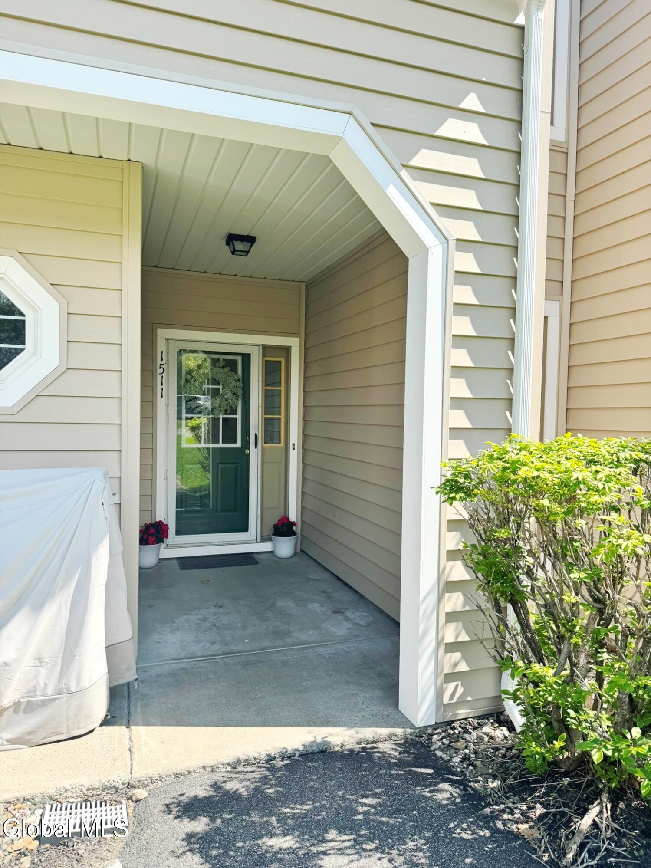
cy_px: 434
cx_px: 326
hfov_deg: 56.8
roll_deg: -0.4
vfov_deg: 71.6
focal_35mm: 24
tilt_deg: -3.0
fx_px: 602
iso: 80
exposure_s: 1/1678
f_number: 1.78
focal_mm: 6.76
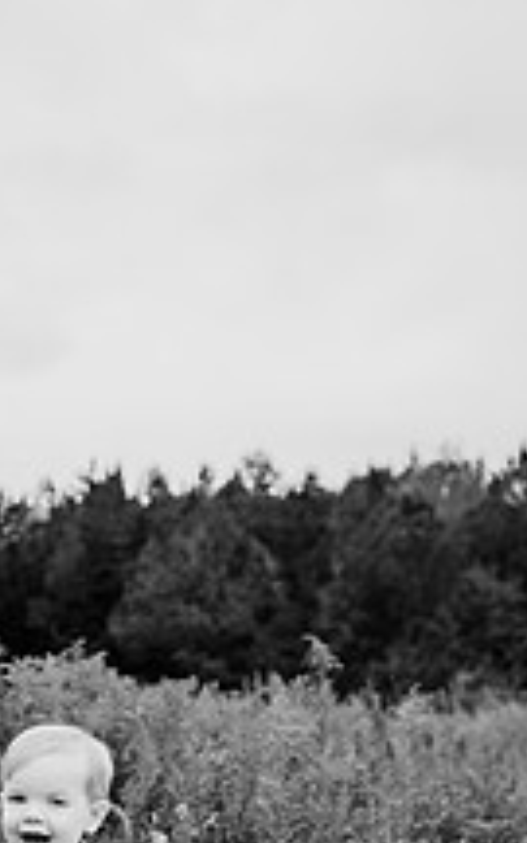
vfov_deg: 38.4
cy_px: 648
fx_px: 1172
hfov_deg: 24.4
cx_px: 20
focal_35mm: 51
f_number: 2.2
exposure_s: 1/800
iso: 125
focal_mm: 24
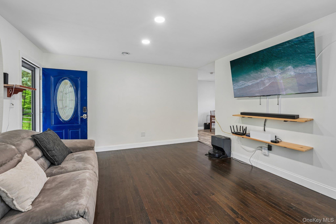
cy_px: 112
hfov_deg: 96.7
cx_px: 168
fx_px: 149
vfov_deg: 73.7
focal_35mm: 16
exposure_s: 1/8
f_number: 9
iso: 400
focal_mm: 16
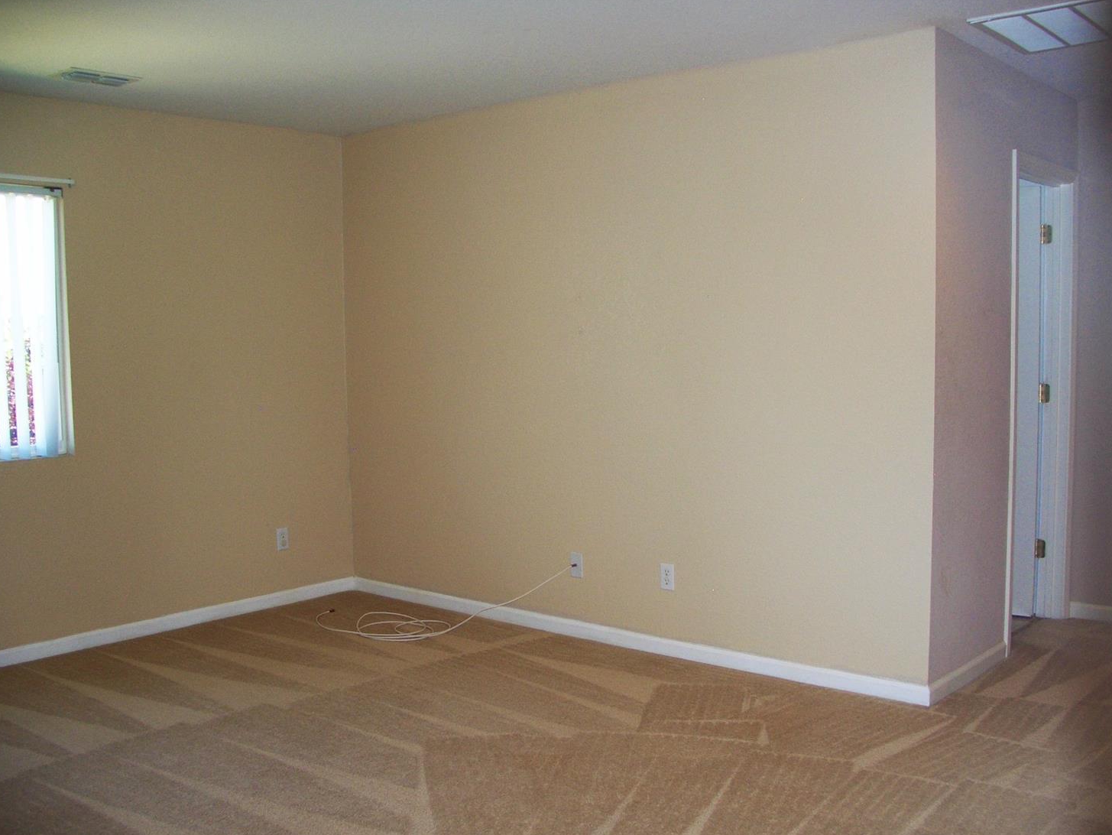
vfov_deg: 41.8
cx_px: 553
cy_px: 425
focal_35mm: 34
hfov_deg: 53.9
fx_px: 1092
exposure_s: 1/60
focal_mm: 7.1
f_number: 2.8
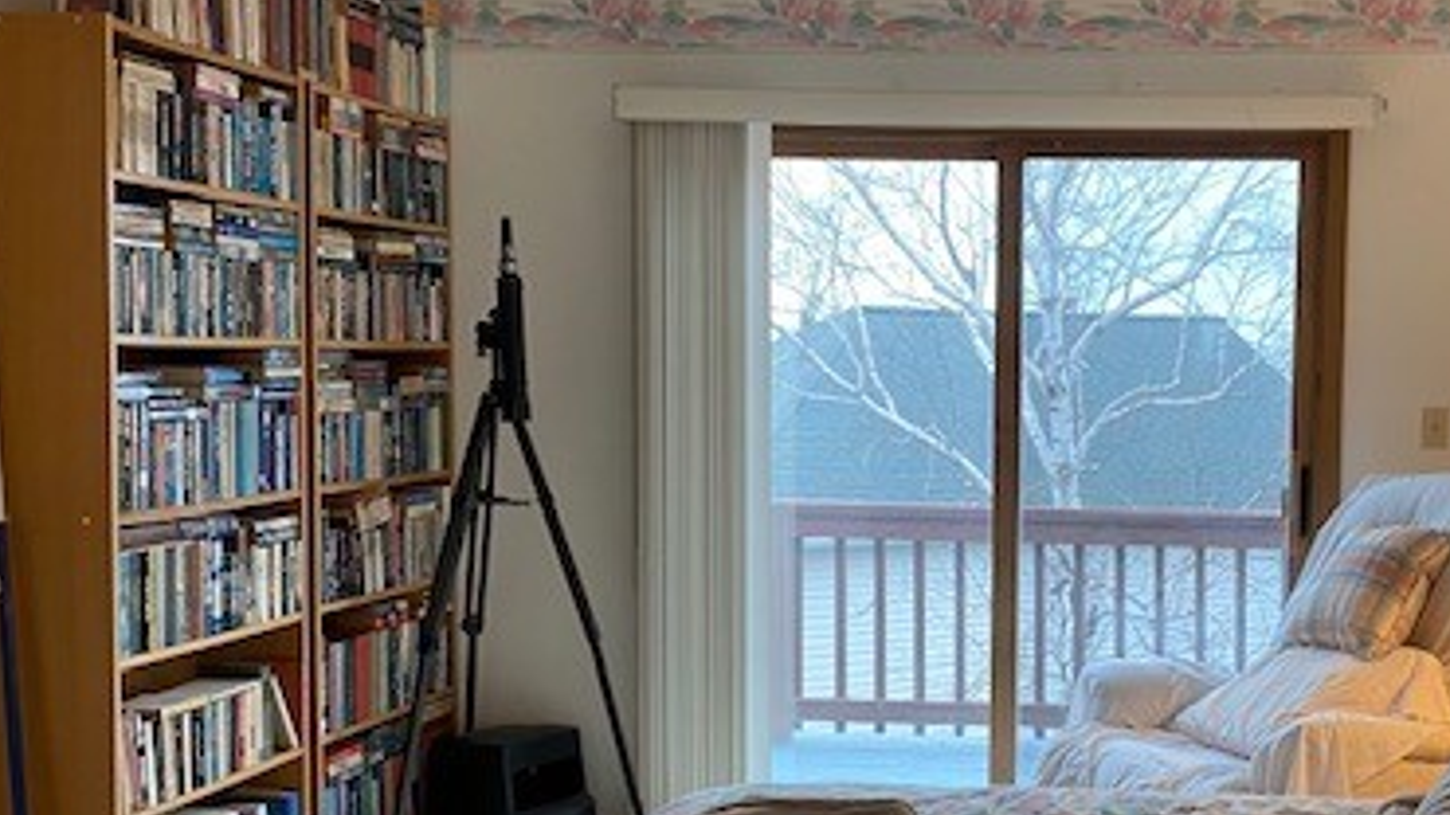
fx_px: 1884
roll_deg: -0.1
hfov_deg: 41.0
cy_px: 513
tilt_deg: -3.3
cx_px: 1074
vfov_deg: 24.3
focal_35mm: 49
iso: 100
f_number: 1.8
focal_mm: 4.25
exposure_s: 1/60
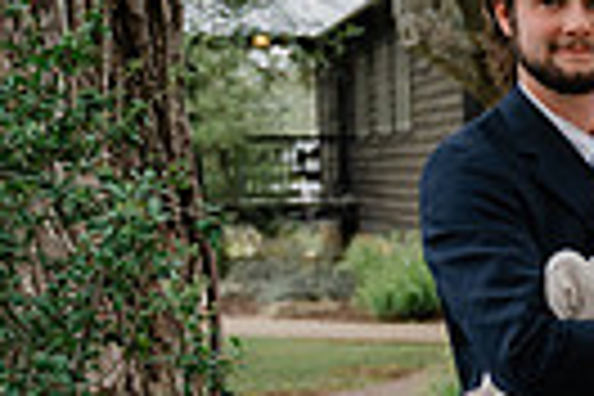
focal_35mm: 172
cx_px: 1238
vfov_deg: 7.9
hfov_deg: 10.8
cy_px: 412
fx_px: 2838
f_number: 2.8
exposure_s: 1/640
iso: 400
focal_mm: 39
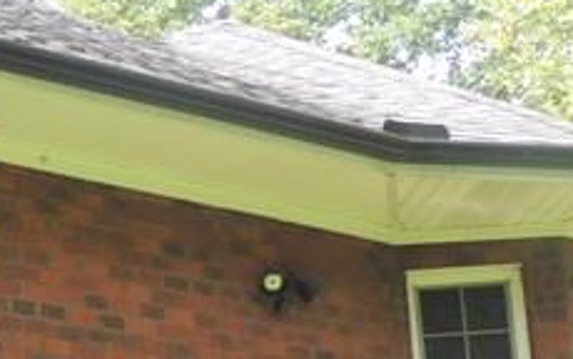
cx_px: -354
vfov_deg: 6.4
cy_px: 521
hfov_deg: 9.9
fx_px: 3172
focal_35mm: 203
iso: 100
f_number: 3.4
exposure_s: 1/100
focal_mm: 7.6
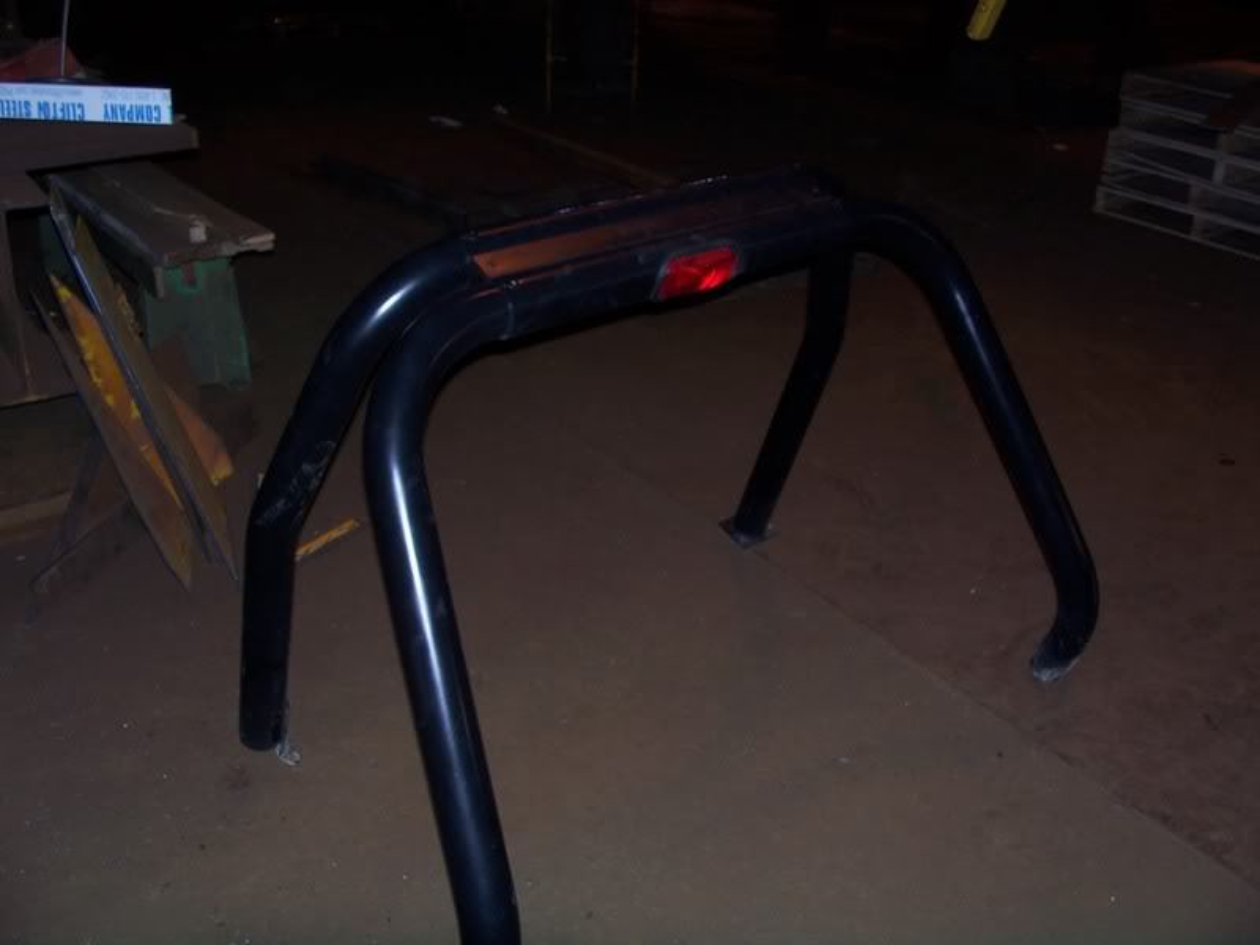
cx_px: 630
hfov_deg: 52.6
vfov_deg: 40.7
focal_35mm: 35
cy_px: 472
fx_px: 1274
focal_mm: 6
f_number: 2.8
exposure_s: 1/60
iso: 80
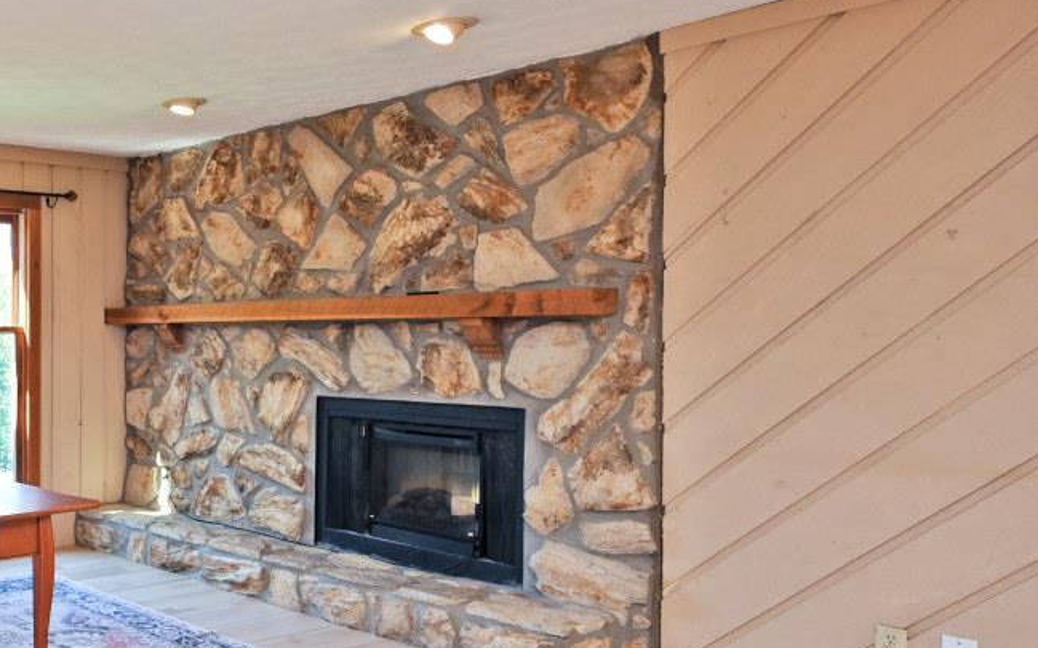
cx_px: -133
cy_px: 342
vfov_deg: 38.3
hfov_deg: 43.3
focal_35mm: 33
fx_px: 933
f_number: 4.5
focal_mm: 14
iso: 200
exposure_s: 1/80
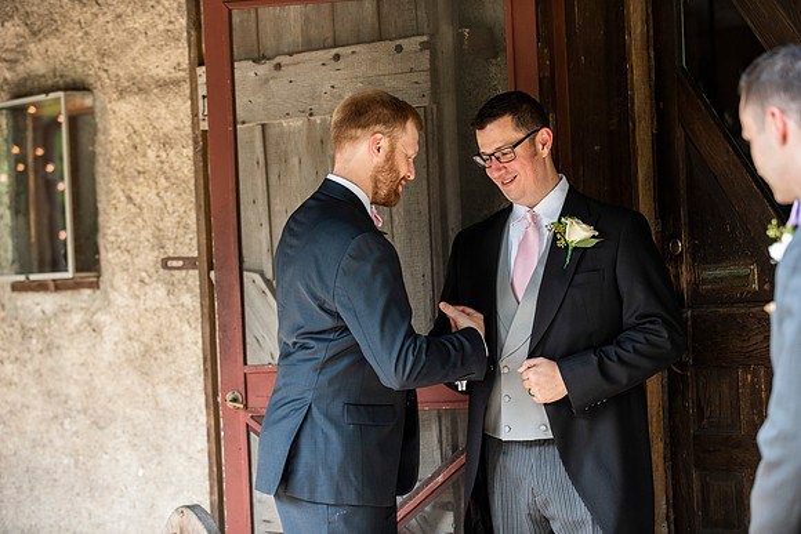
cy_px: 267
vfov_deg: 14.0
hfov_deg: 20.8
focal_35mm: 98
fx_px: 2181
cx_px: 400
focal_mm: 98
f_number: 3.5
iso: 400
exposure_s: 1/250
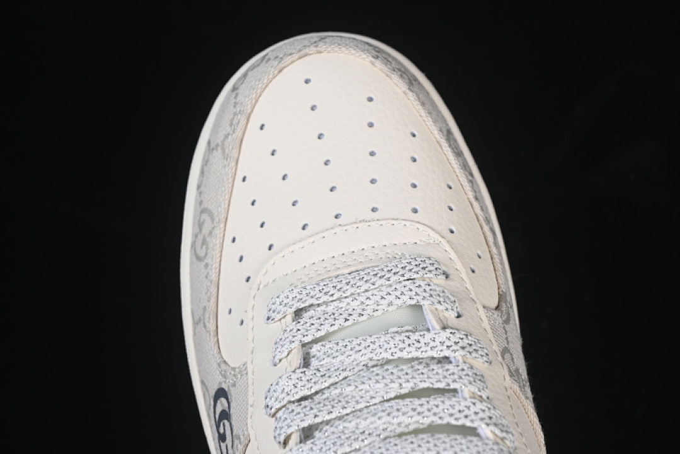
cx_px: 340
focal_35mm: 75
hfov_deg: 27.0
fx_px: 1417
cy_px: 227
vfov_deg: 18.2
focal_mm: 50
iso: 160
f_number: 7.1
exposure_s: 1/80
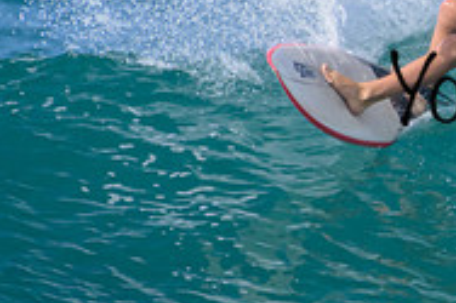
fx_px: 39054
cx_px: 640
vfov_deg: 0.4
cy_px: 67
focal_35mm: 3086
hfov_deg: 0.7
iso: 1000
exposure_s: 1/2000
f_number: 11
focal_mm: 1000
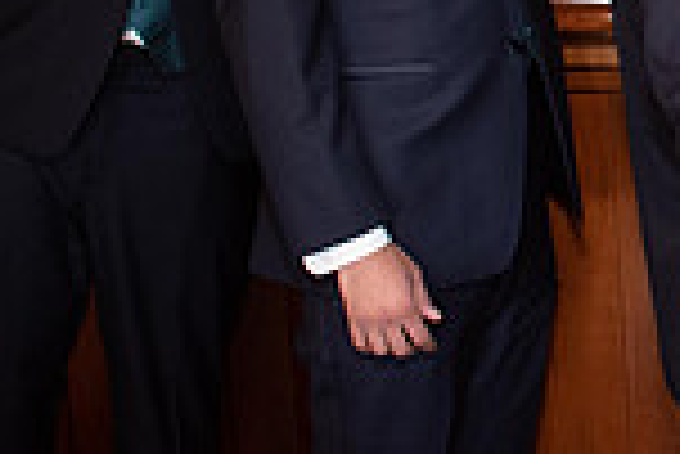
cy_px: -151
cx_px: 1013
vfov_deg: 9.8
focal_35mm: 138
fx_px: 2609
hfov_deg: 13.9
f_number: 3.8
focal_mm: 24
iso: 1100
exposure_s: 1/60
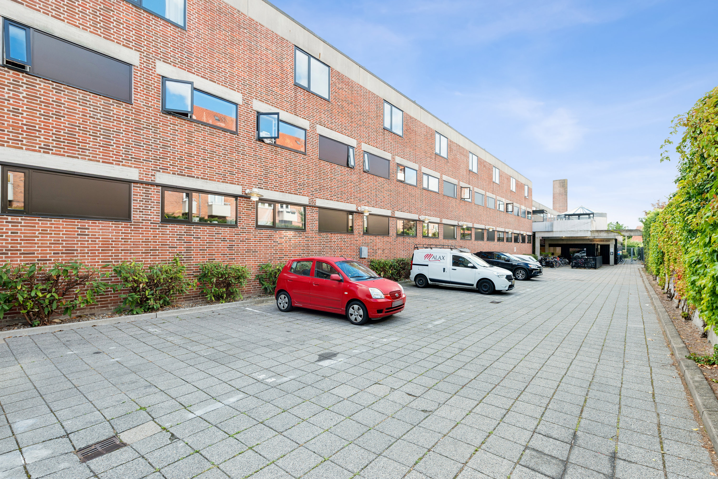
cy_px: 240
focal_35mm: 16
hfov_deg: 96.7
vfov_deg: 73.7
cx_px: 359
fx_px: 319
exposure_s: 1/60
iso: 200
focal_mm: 16
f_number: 10
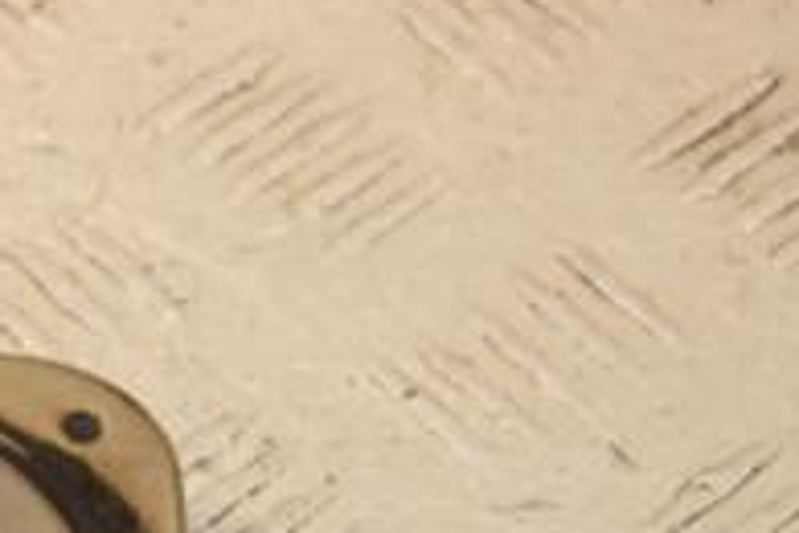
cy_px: 566
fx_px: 5326
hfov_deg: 8.5
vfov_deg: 5.7
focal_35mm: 240
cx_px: -254
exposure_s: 1/200
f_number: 7.1
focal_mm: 52
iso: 800
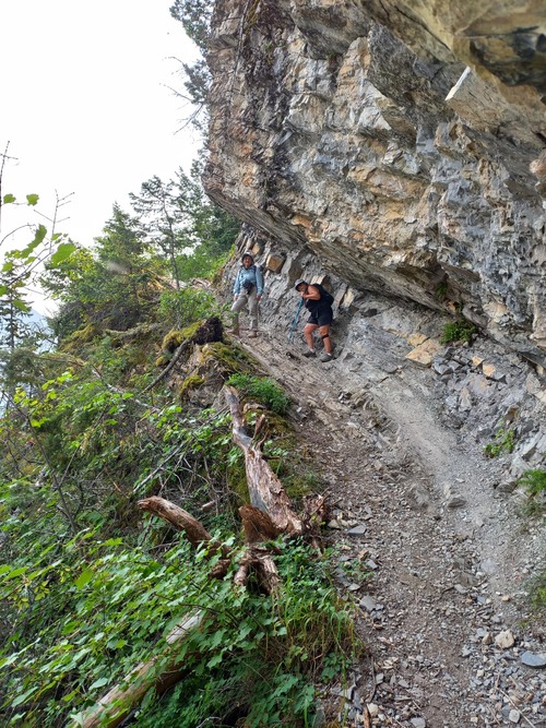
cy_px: 364
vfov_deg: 69.4
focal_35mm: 25
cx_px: 273
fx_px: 526
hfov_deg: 54.9
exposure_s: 1/204
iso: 50
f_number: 1.8
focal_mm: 4.65
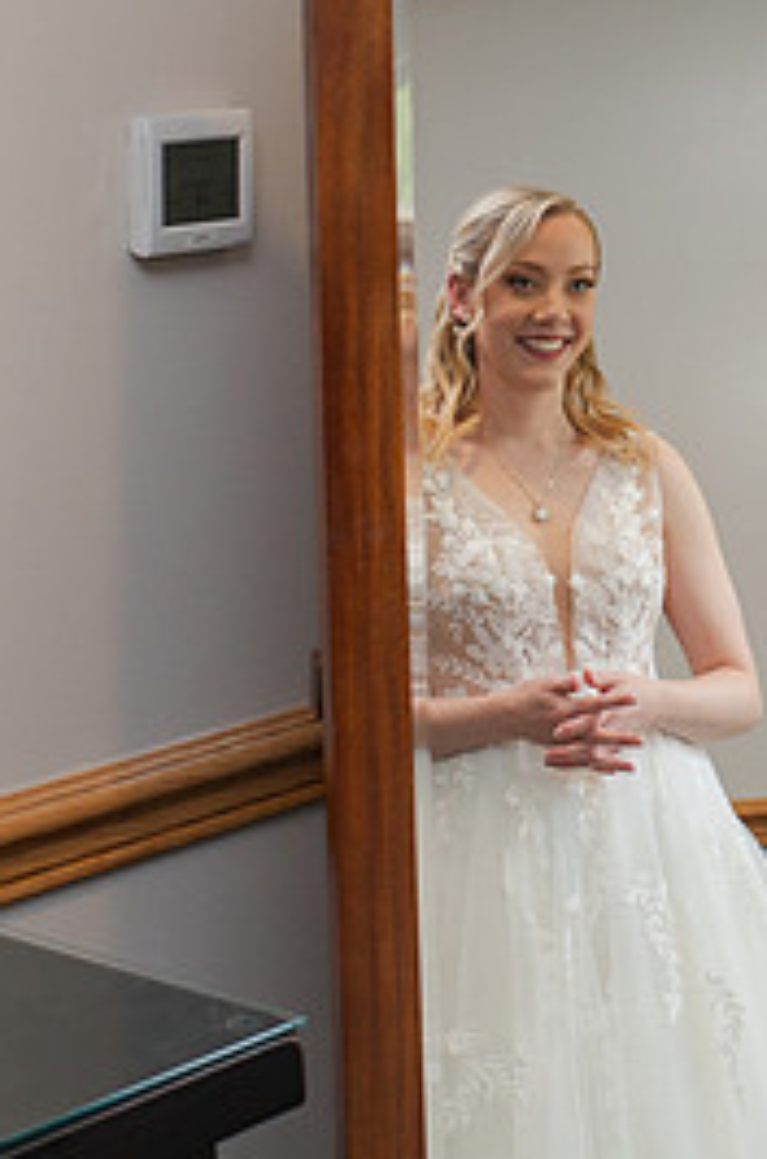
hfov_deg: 13.9
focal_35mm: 97
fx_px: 3116
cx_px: 715
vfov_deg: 20.9
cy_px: 318
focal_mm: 35
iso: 800
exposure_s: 1/200
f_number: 3.5
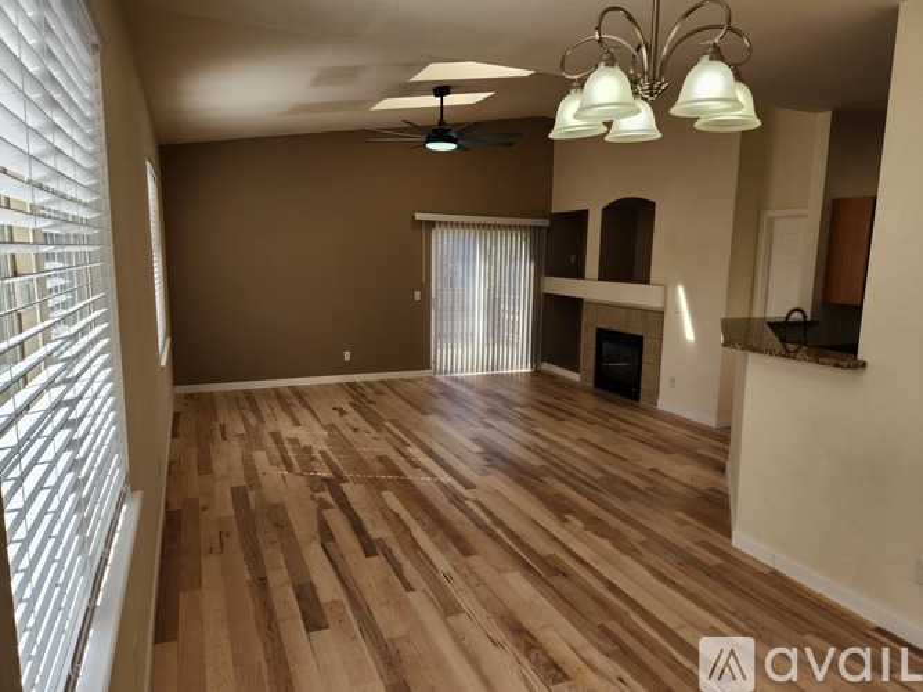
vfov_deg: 58.9
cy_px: 346
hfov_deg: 73.9
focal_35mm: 23
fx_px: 613
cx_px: 462
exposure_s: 1/331
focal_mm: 5.4
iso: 20
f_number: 1.8
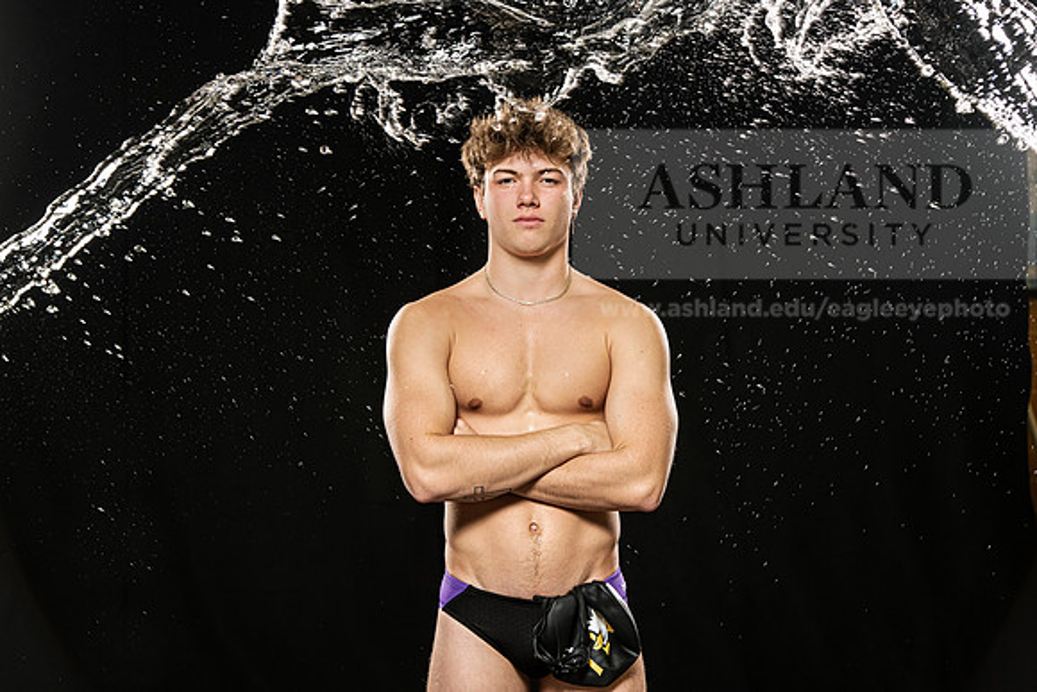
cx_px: 518
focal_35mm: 105
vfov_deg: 13.0
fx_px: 3025
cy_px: 346
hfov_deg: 19.5
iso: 500
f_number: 6.3
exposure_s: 1/200
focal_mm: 105
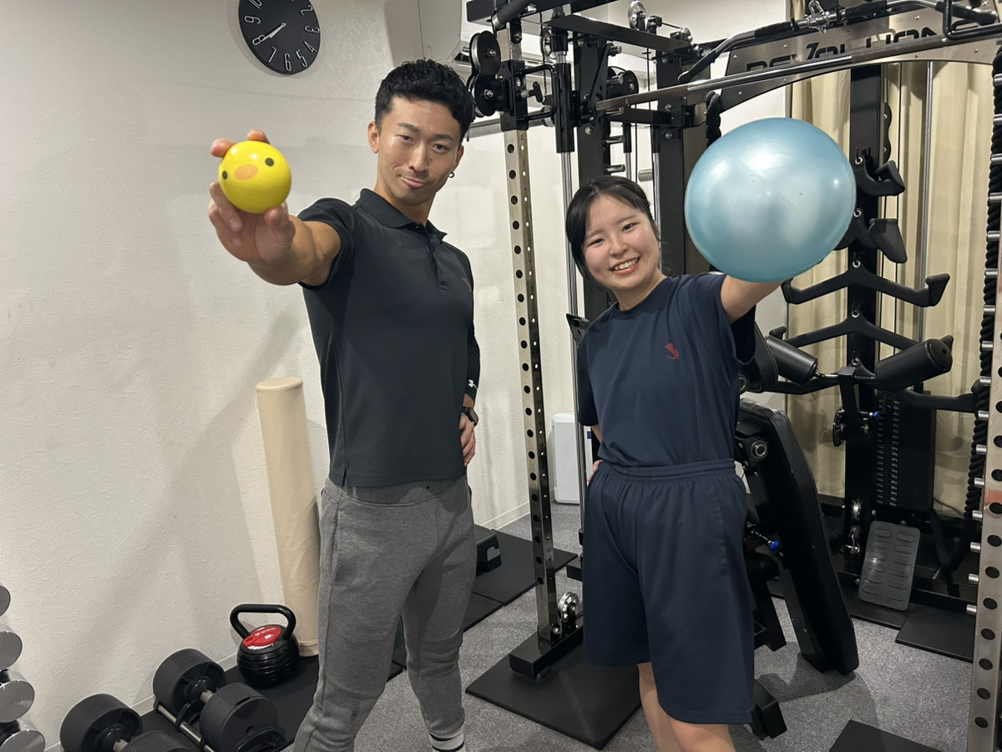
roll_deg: +4.7
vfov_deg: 53.1
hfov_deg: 67.3
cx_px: 501
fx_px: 753
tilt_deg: -11.5
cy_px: 376
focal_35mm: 26
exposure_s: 1/60
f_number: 1.5
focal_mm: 5.7
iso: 250
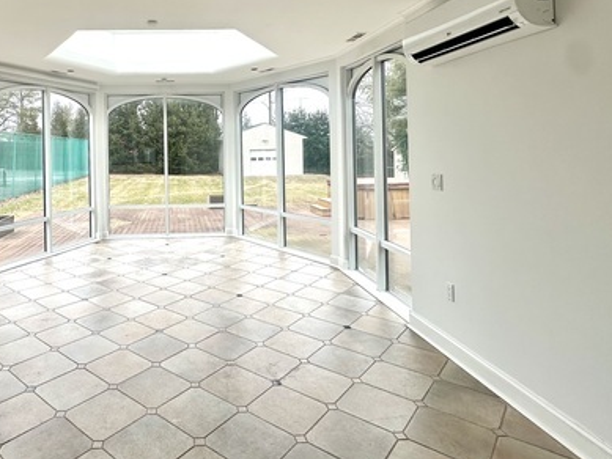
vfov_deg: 55.4
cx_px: 186
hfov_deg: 68.8
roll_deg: +1.0
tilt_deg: +0.8
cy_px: 145
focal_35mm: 24
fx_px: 424
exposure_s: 1/415
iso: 40
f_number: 2.2
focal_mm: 2.22
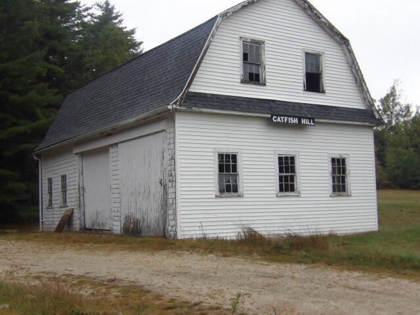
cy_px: 158
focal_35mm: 46
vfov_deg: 31.5
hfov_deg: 41.2
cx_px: 210
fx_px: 558
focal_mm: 8.2
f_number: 3.3
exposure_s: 1/60
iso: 237
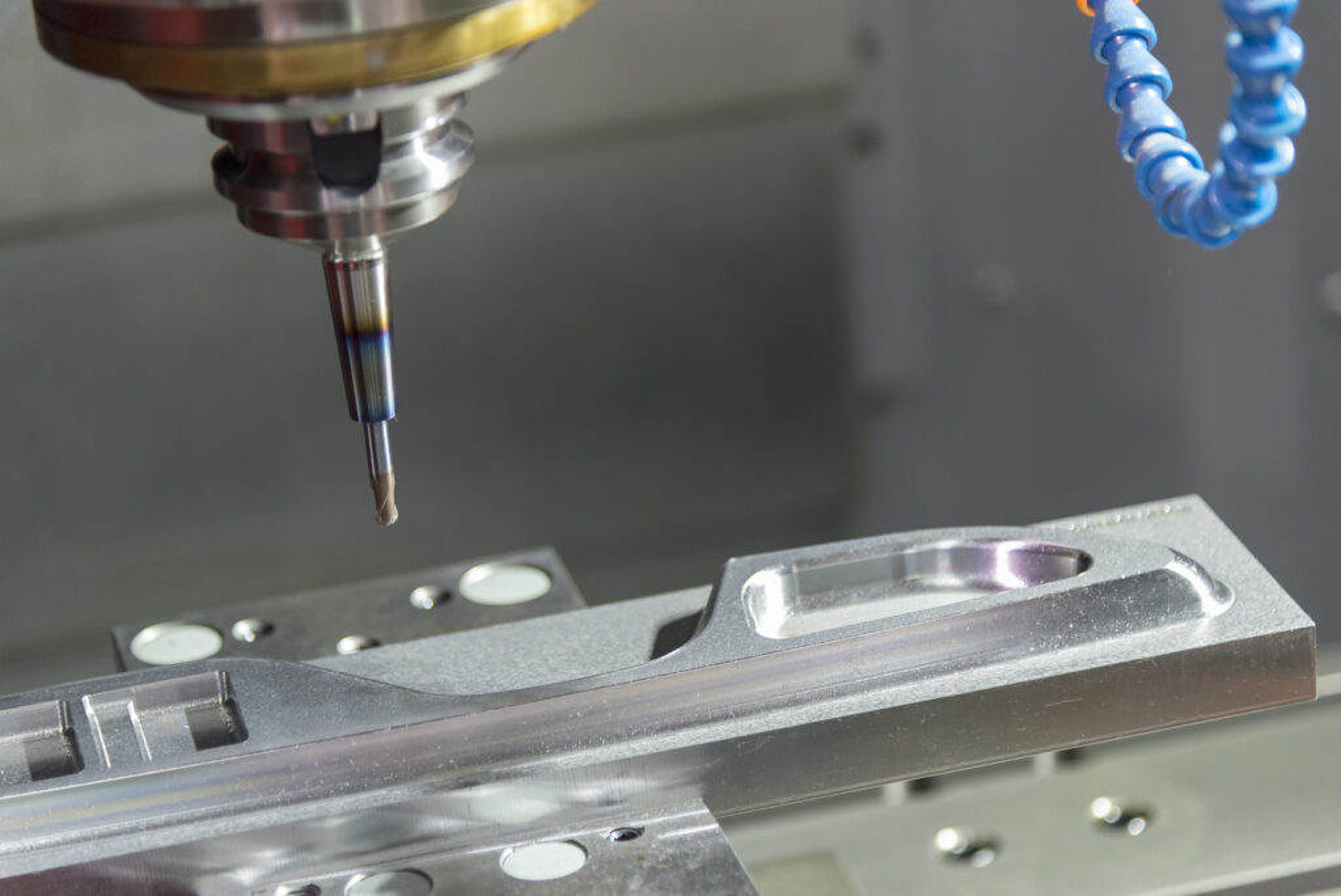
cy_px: 448
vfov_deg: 11.4
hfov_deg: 17.1
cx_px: 670
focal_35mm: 120
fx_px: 4472
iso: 2500
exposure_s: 1/60
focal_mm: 120
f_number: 4
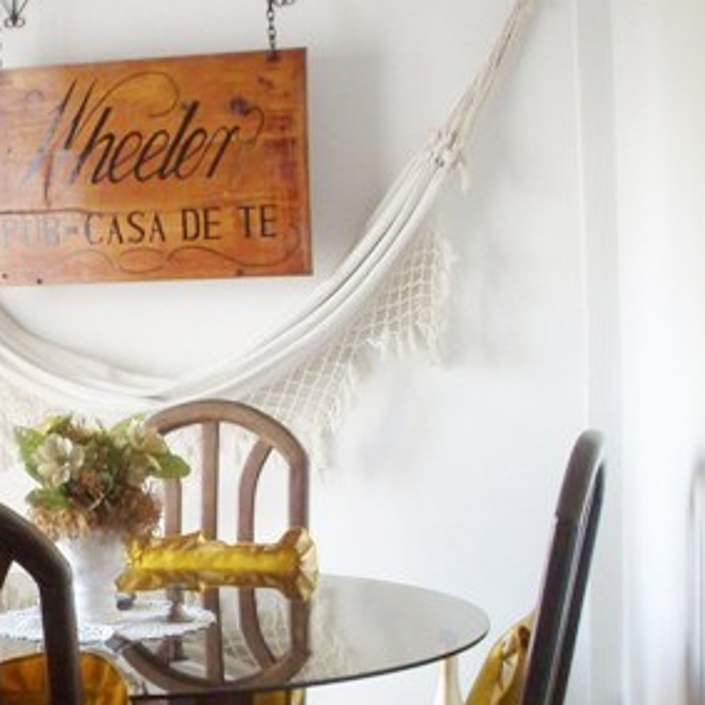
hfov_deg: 17.9
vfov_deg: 18.0
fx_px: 2189
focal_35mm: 95
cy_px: 618
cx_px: 25
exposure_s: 1/30
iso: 200
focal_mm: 6.3
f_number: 3.3
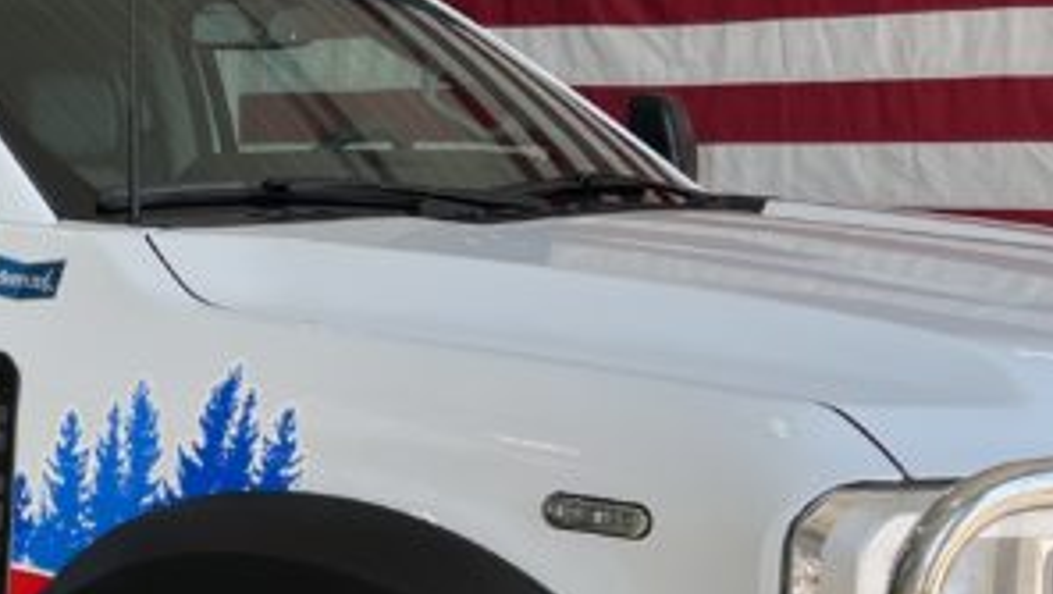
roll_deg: -0.6
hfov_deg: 24.0
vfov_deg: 14.1
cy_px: 329
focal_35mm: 86
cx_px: 103
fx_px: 2403
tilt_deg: -5.4
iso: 50
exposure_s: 1/482
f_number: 1.5
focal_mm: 5.7
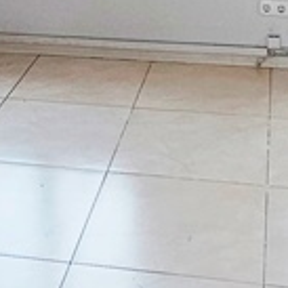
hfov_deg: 20.1
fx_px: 810
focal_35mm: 86
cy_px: -246
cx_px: 82
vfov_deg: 16.5
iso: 50
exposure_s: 1/138
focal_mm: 2.2
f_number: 2.2
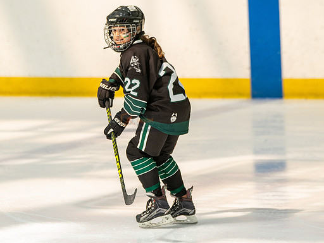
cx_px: 153
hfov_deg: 6.0
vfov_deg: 4.5
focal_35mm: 332
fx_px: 3107
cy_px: 91
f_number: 3.5
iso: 1600
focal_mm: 209
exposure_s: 1/2500
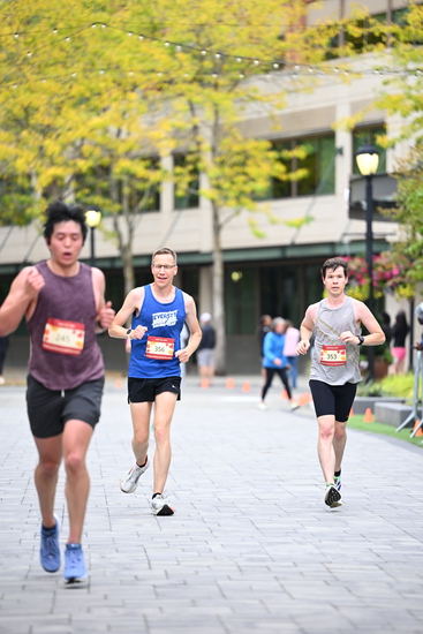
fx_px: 2906
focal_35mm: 165
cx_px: 212
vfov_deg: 12.4
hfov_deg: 8.3
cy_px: 317
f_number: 2.8
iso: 800
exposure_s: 1/1600
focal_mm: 165
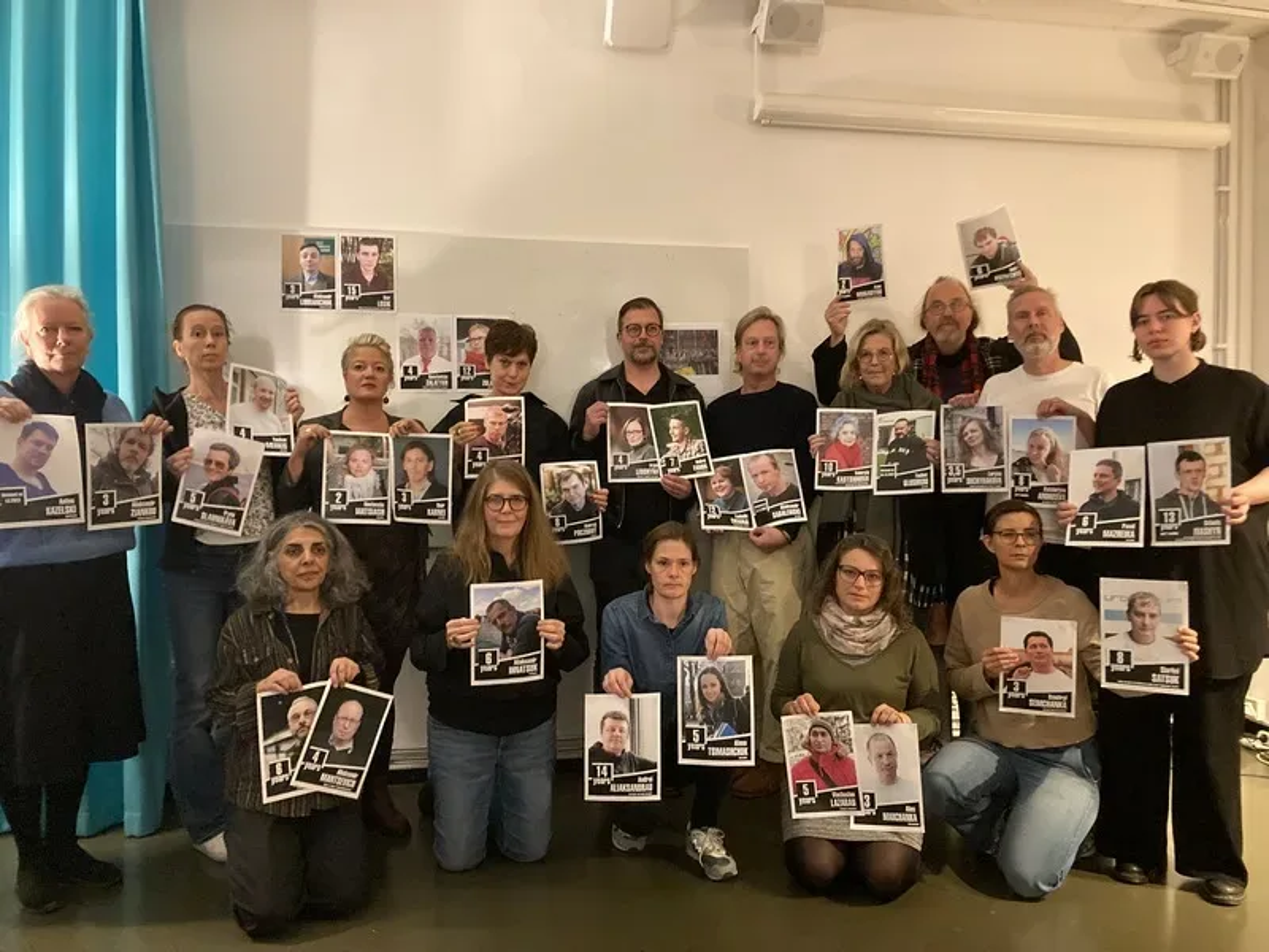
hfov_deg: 63.4
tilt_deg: +0.5
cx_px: 634
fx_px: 1026
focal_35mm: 28
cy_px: 476
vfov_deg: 49.7
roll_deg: -0.2
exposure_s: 1/17
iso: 640
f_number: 1.8
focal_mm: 3.99
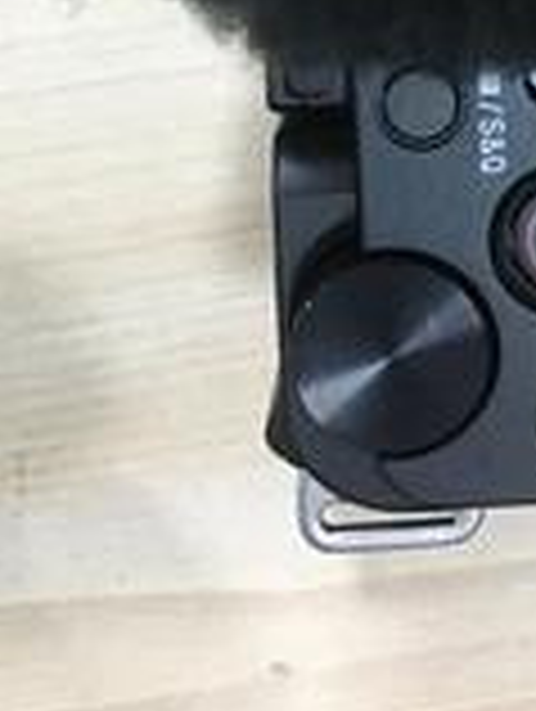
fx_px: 1812
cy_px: -346
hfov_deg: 16.4
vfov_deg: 19.5
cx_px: 554
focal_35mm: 88
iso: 200
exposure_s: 1/17
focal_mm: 4.15
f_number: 2.2
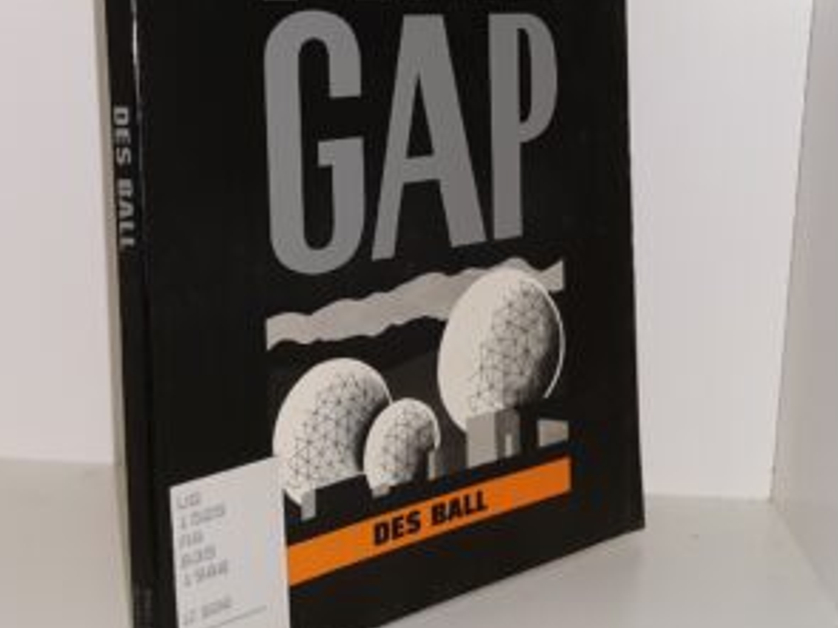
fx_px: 1379
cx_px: 369
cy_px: 151
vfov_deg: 25.3
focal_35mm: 57
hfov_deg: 33.8
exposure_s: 1/129
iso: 40
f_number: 1.7
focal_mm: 3.7
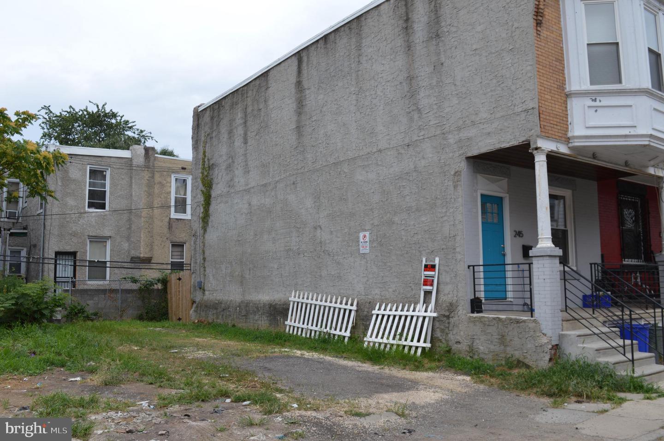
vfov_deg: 39.9
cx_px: 332
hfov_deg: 57.3
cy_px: 220
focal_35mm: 33
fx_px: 608
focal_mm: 22
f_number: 7.1
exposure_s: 1/200
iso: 100
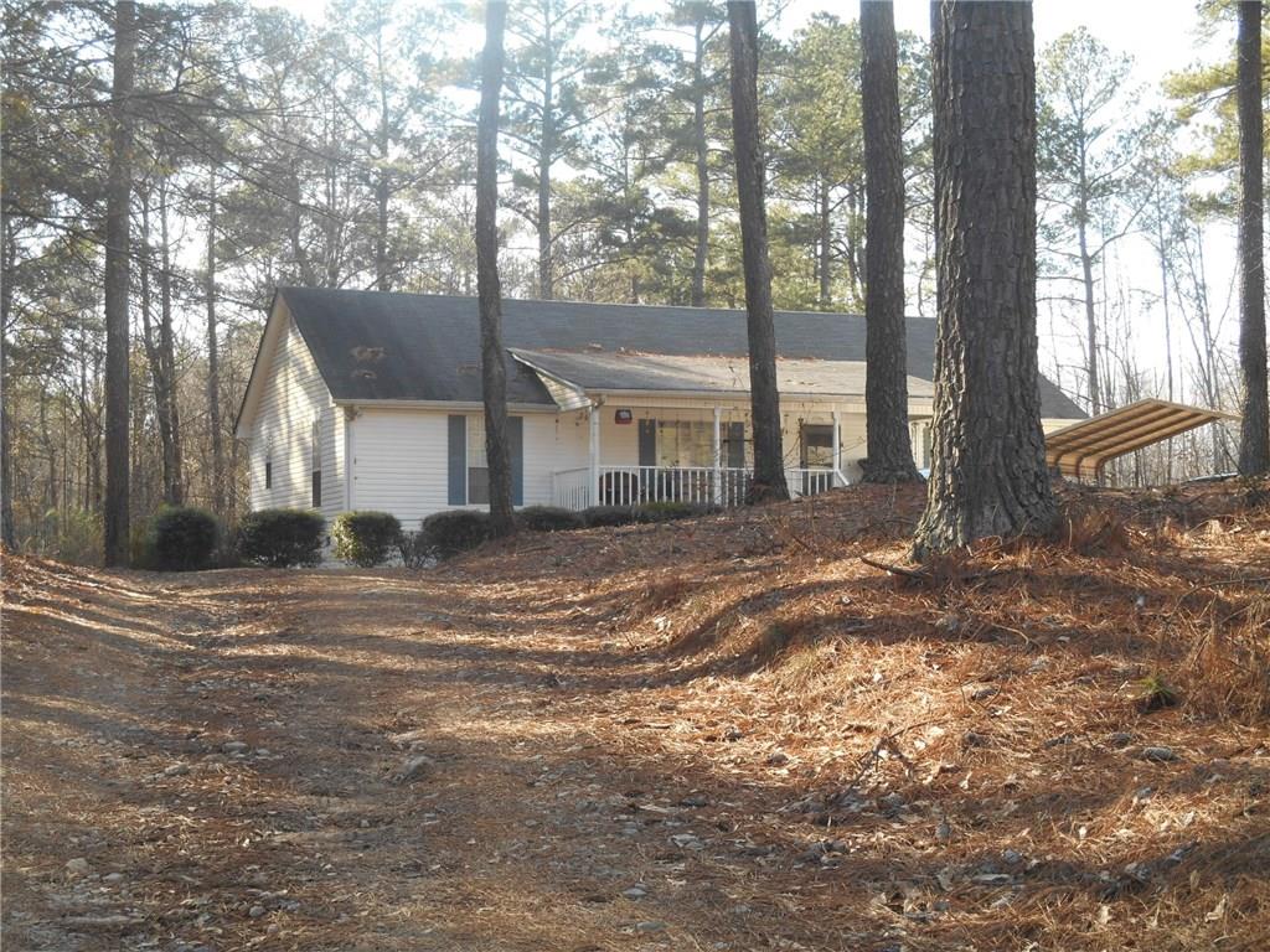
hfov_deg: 31.7
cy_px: 476
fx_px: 2238
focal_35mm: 61
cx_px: 635
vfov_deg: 24.0
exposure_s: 1/60
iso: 80
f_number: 4.4
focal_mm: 10.9
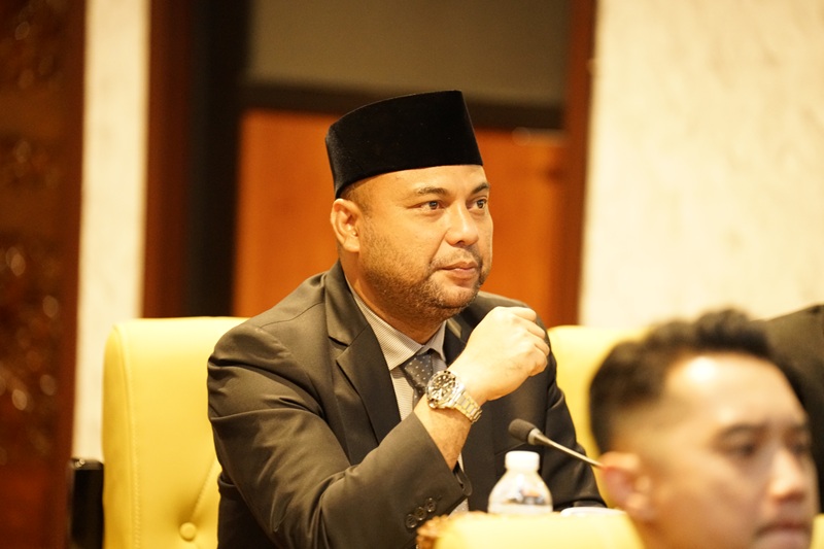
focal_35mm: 173
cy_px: 274
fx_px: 3959
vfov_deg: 7.9
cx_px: 412
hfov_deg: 11.9
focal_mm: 173
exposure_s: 1/125
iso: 8000
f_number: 2.8
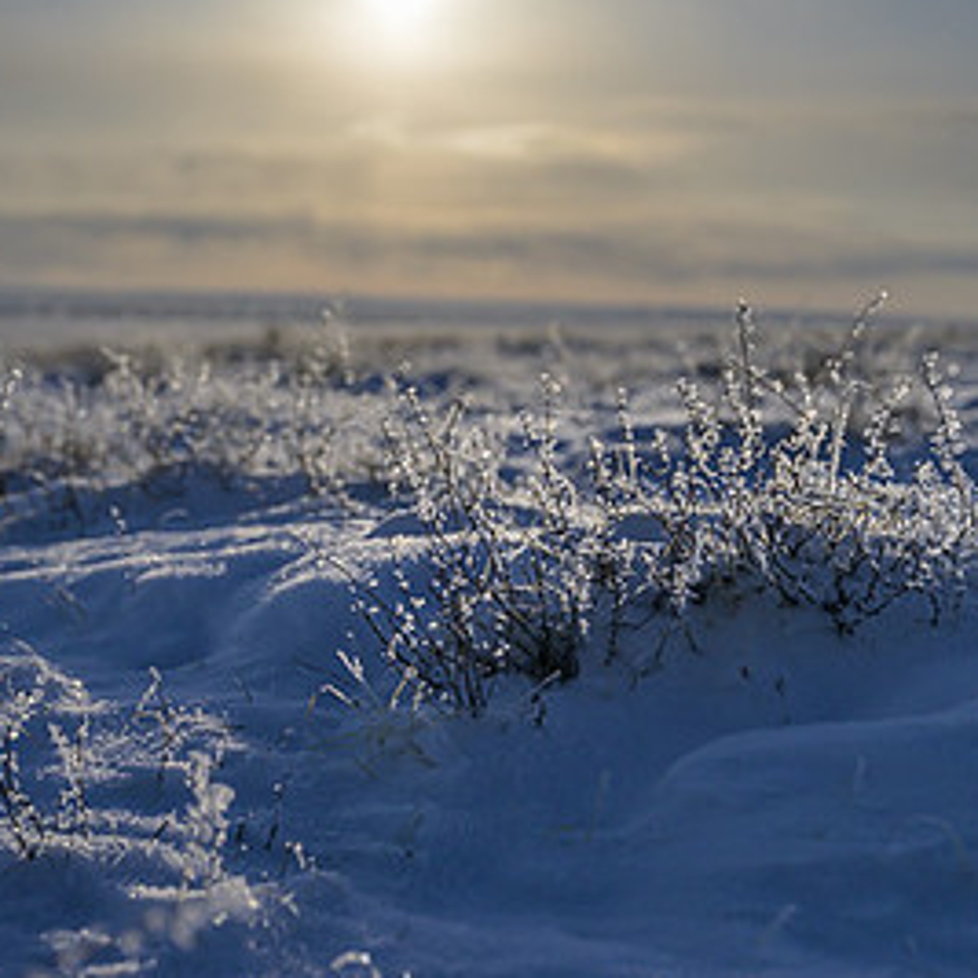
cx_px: 773
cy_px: 319
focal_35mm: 72
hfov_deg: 23.7
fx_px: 2301
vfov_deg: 23.9
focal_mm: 39
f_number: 4
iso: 100
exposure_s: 1/16000
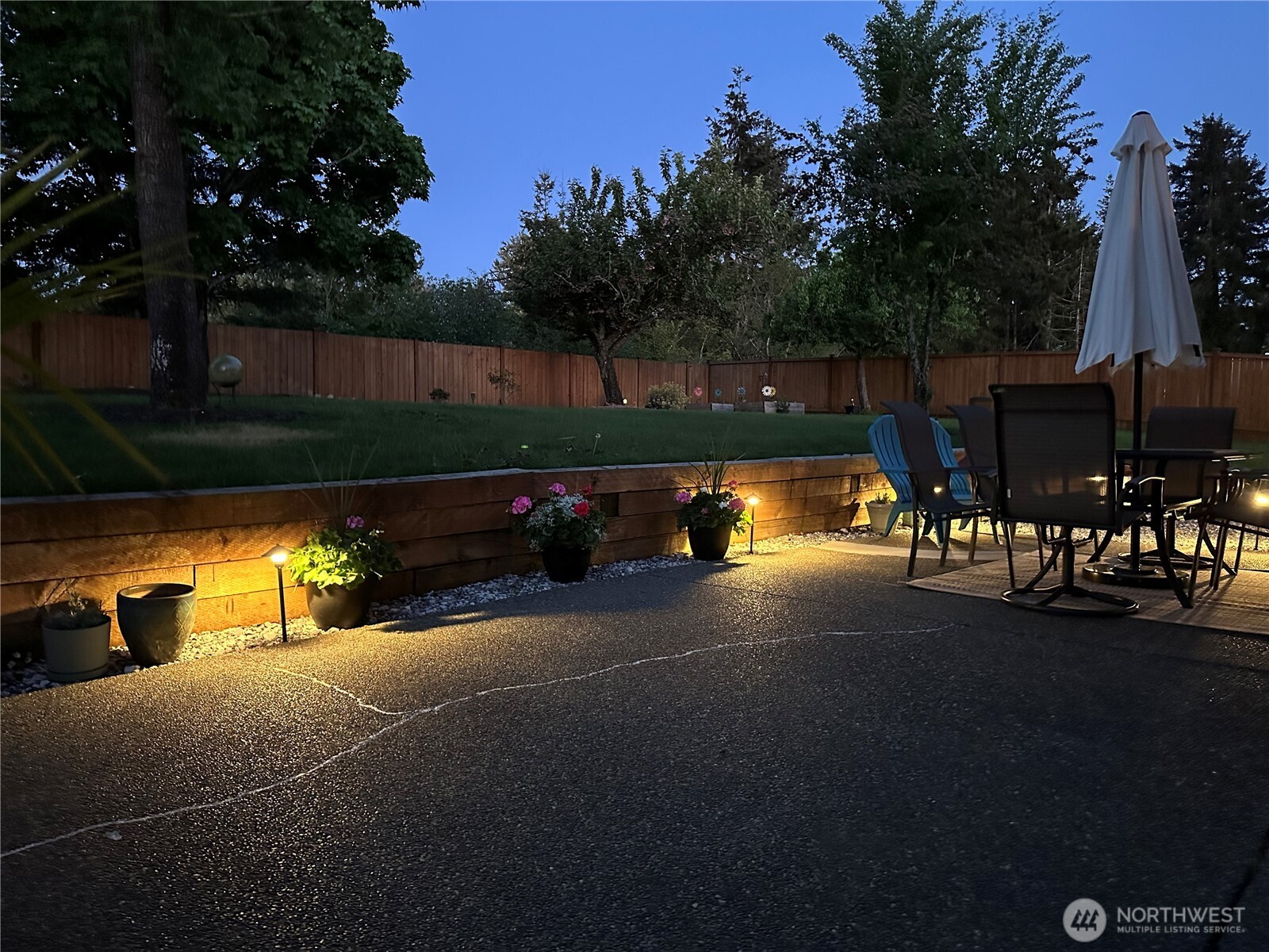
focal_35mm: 24
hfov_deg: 71.6
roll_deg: -0.7
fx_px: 880
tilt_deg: -3.0
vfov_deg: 56.8
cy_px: 476
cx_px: 634
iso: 1600
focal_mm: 6.86
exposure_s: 1/30
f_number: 1.78
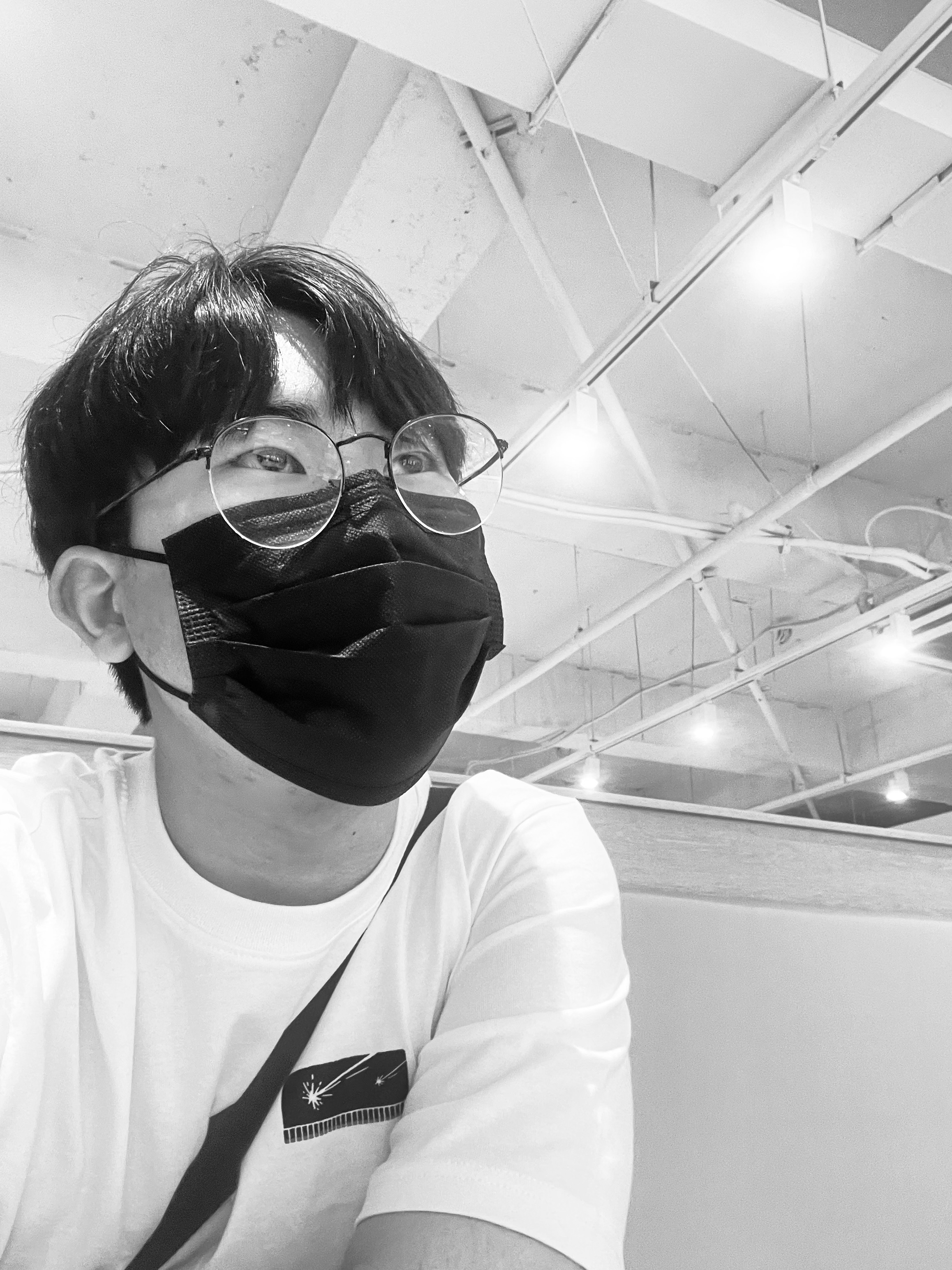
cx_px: 476
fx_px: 1100
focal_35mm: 30
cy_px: 635
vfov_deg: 60.0
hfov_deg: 46.8
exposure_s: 1/60
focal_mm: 2.71
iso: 250
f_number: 2.2
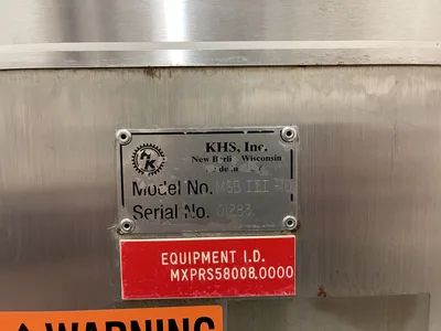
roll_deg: +0.5
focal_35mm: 26
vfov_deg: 53.1
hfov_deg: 67.3
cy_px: 166
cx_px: 220
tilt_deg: -6.1
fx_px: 331
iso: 200
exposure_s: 1/60
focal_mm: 5.1
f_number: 1.6
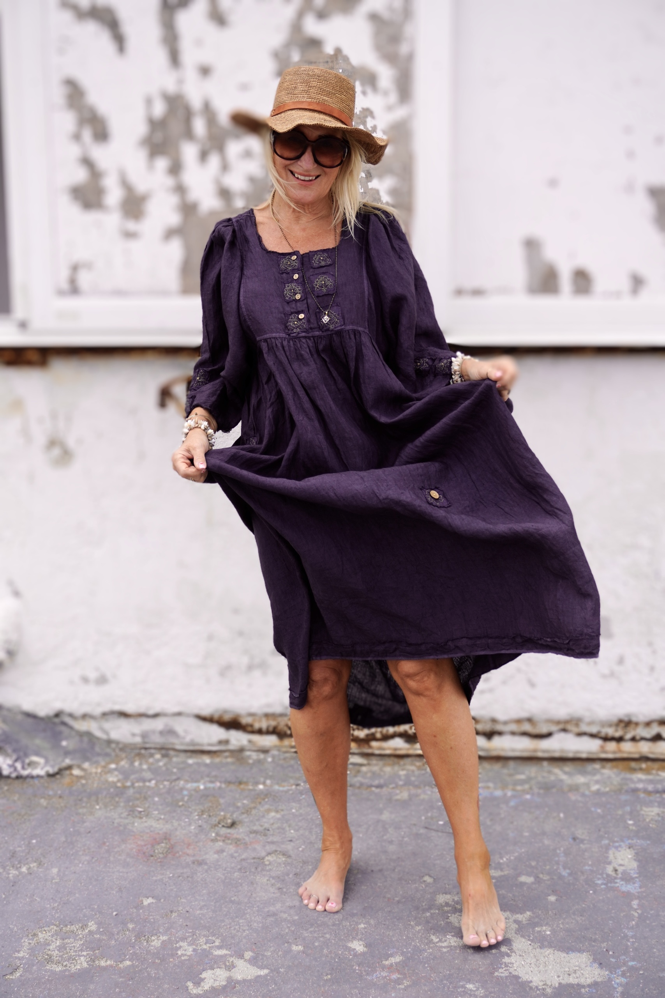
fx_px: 1371
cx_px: 332
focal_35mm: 50
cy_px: 499
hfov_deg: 27.3
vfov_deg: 40.0
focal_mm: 33
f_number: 5.6
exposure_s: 1/500
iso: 100
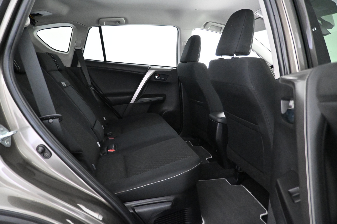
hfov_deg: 73.7
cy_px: 112
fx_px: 225
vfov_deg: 53.1
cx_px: 168
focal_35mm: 24
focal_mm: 16
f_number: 3.5
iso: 10000
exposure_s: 1/60
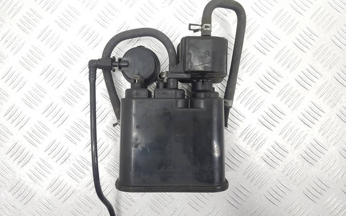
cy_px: 98
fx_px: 264
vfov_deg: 44.5
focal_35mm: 28
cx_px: 171
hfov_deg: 66.5
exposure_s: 1/50
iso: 80
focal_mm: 4.2
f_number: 1.7
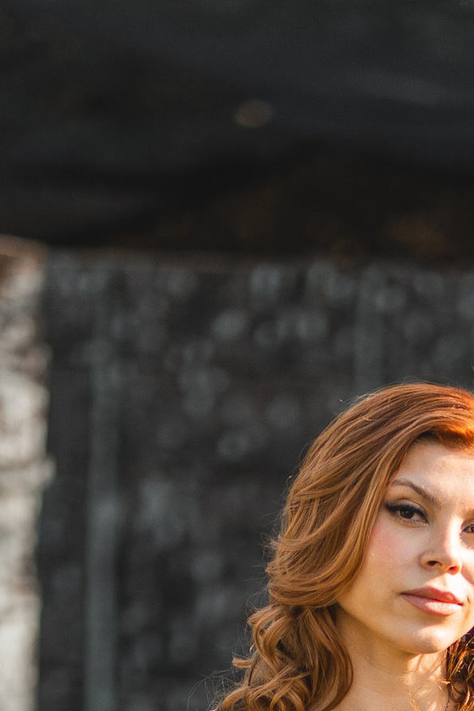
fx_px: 7208
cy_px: 1195
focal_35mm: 365
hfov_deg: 3.8
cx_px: 656
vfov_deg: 5.6
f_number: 1.8
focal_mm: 85
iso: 100
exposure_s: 1/800
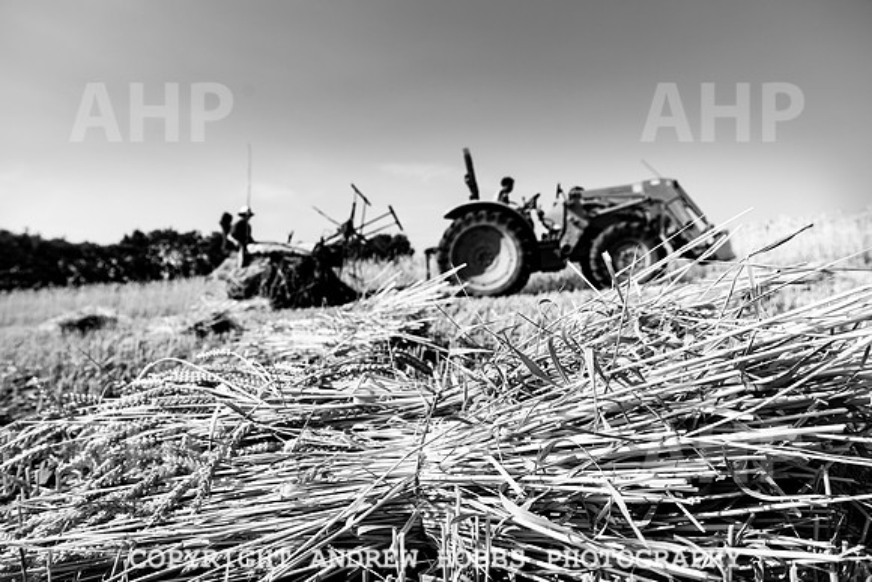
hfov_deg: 73.7
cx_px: 436
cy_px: 291
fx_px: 581
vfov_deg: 53.2
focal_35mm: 24
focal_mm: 24
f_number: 5.6
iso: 64
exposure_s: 1/400
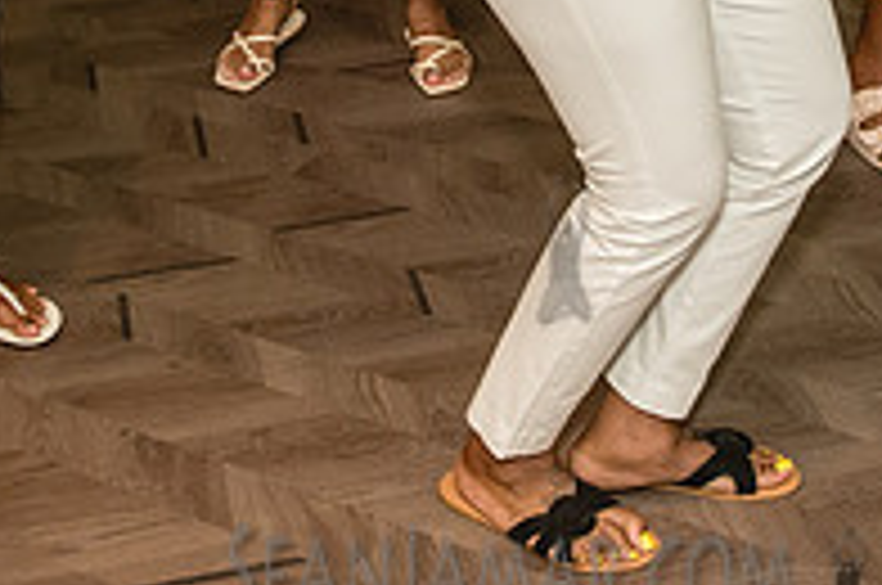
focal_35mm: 86
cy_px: -191
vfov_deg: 15.1
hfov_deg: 23.6
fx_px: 2104
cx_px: 562
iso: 1600
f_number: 3.5
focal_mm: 29
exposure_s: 1/160
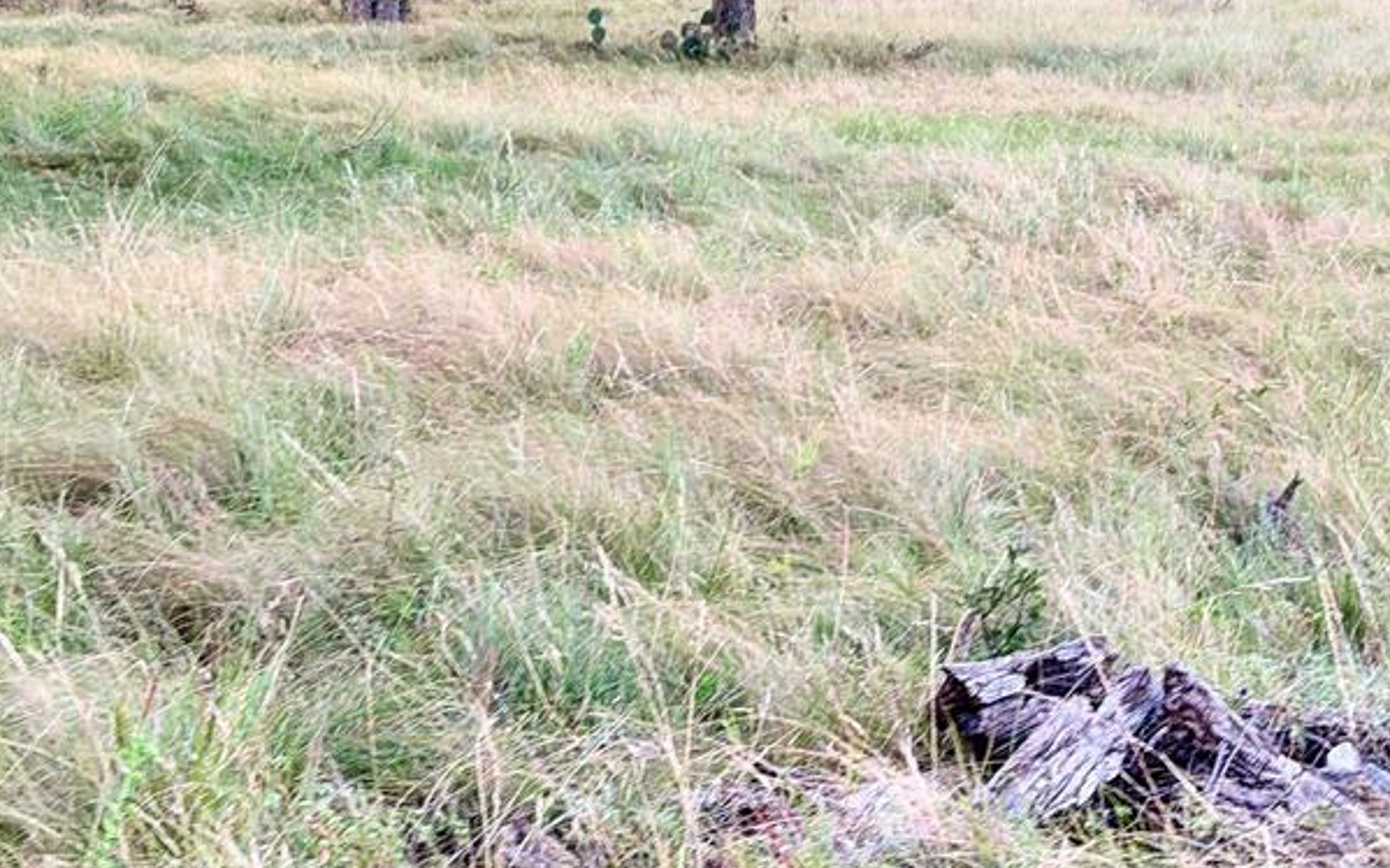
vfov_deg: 14.7
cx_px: 951
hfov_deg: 23.7
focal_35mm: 87
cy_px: -7
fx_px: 3295
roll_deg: +2.2
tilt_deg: -3.5
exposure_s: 1/116
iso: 100
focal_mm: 6.76
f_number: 1.78
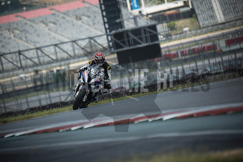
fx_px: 4051
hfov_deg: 3.4
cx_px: 122
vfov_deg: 2.3
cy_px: 81
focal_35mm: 600
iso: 1250
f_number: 5.6
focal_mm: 400
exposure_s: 1/2000
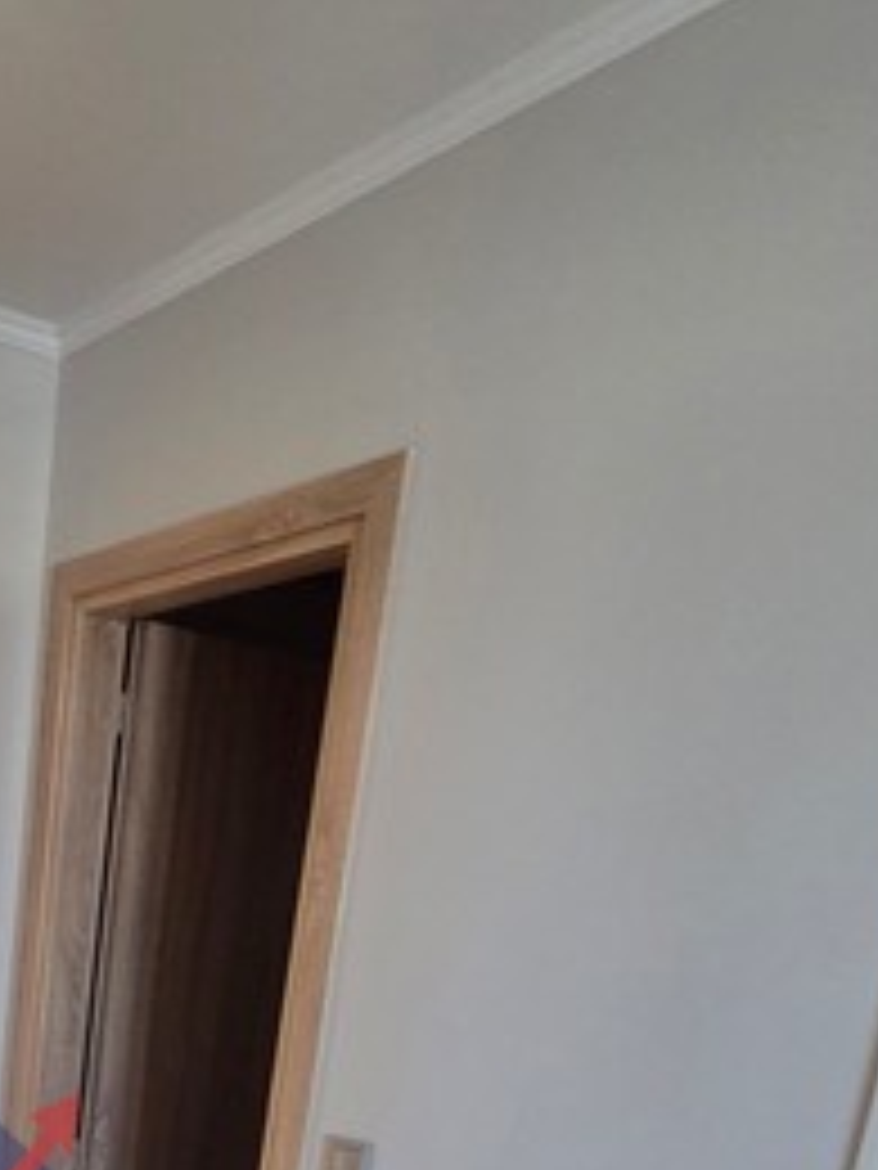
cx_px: -81
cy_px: 1323
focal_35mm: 36
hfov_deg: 34.4
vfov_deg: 40.2
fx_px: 1217
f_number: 2.2
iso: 200
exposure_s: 1/100
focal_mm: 2.2
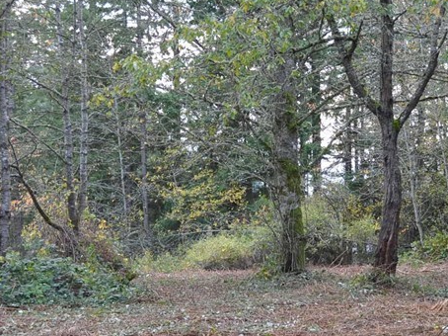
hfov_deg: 25.1
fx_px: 983
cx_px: 375
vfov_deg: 19.2
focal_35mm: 76
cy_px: 250
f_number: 4
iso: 400
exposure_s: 1/60
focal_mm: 22
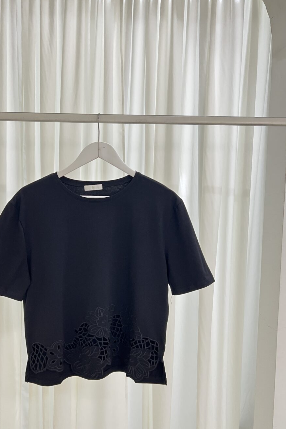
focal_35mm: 33
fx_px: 393
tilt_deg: -4.0
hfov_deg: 39.6
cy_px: 227
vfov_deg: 57.2
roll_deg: +0.1
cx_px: 99
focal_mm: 5.7
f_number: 1.5
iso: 200
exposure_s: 1/50
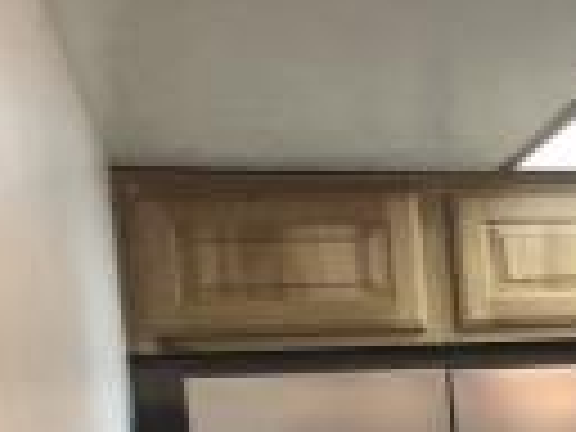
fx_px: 2330
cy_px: 634
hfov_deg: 11.7
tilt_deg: -6.6
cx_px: 1364
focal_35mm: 140
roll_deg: +2.5
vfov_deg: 10.3
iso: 40
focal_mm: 4
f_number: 1.8
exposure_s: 1/24
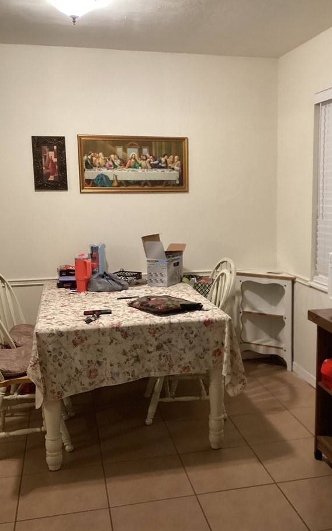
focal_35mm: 37
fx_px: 536
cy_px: 263
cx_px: 205
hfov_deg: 34.3
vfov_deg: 52.8
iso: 320
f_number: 2.4
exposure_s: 1/40
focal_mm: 3.3
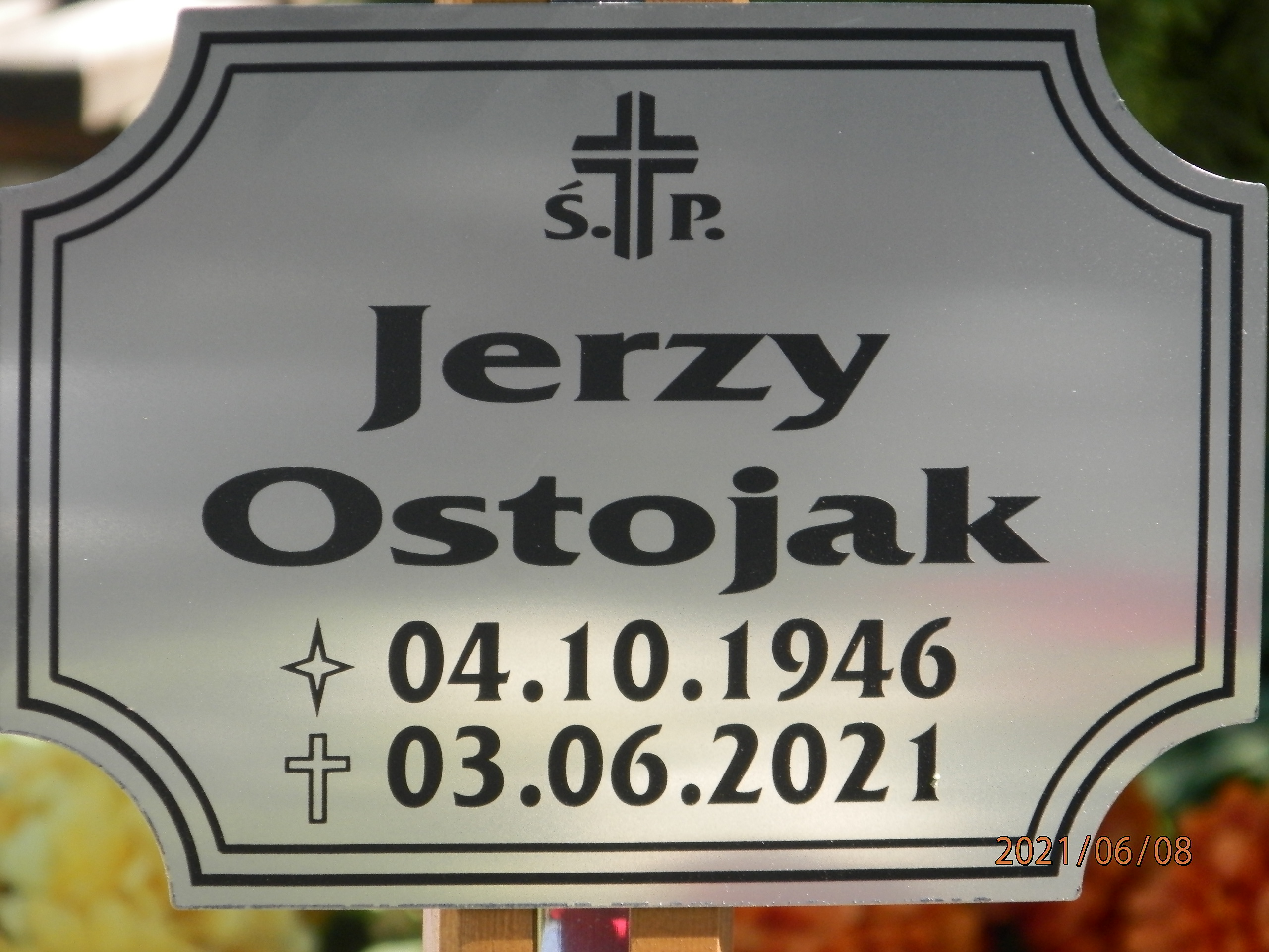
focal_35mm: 397
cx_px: 634
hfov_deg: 5.0
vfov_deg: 3.7
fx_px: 14554
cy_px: 476
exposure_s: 1/125
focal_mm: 70.9
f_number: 5.7
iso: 200
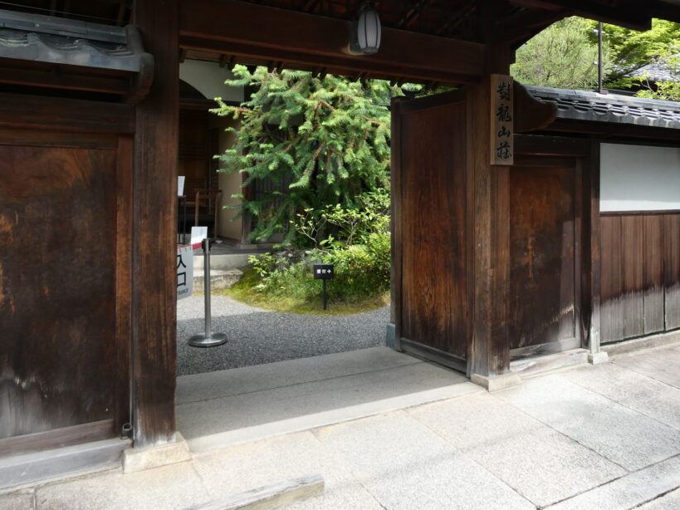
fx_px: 589
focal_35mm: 30
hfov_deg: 59.6
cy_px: 193
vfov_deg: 46.4
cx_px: 398
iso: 80
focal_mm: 4.3
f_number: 3.3
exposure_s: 1/250
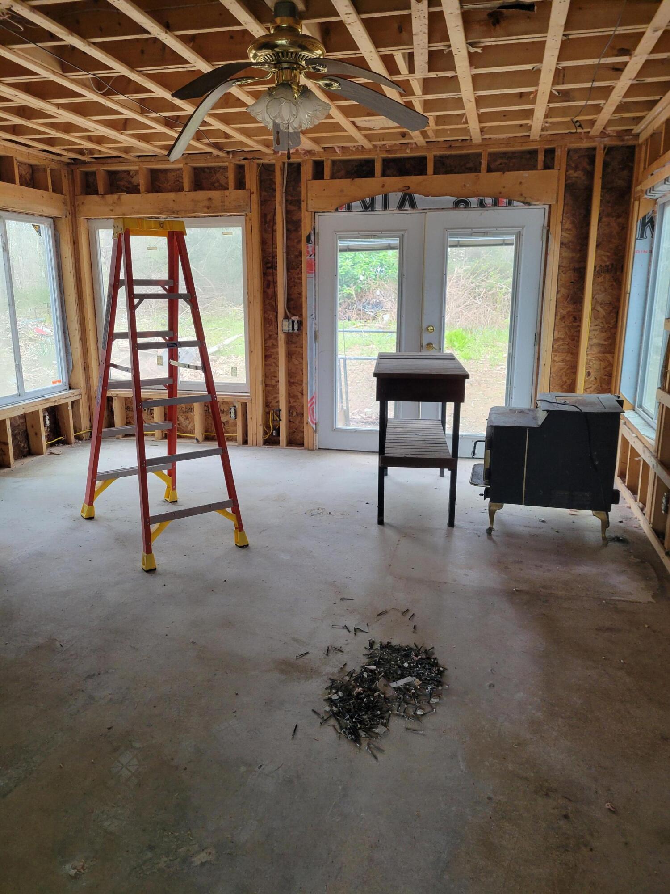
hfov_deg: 53.1
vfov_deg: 67.3
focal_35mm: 26
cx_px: 335
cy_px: 447
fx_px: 671
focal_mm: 5.4
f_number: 1.8
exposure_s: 1/120
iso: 200
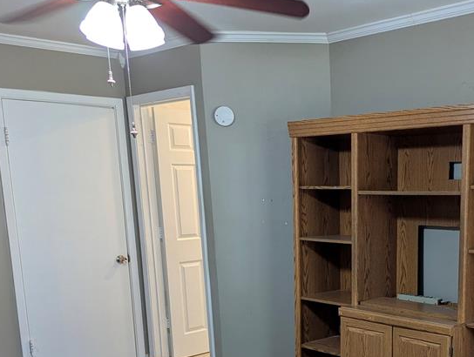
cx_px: 383
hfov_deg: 40.2
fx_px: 617
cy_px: 296
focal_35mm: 45
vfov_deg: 31.3
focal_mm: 6.81
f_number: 1.85
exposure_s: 1/109
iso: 220
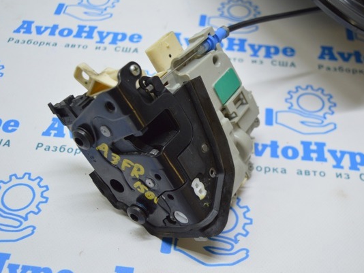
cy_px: 139
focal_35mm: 47
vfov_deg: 31.2
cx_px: 191
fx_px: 490
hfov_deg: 40.7
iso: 400
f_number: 4
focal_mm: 27
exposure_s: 1/50
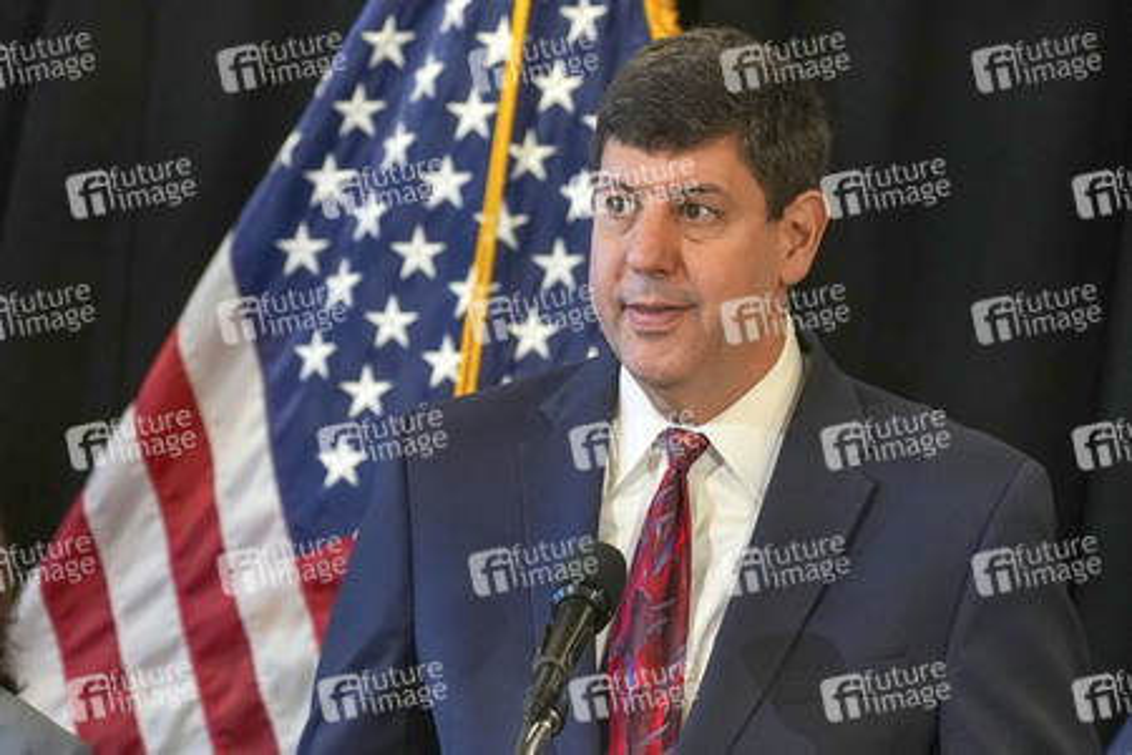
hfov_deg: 9.6
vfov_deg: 6.4
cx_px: 566
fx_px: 6760
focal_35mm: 215
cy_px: 378
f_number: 5.6
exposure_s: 1/320
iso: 6400
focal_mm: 215
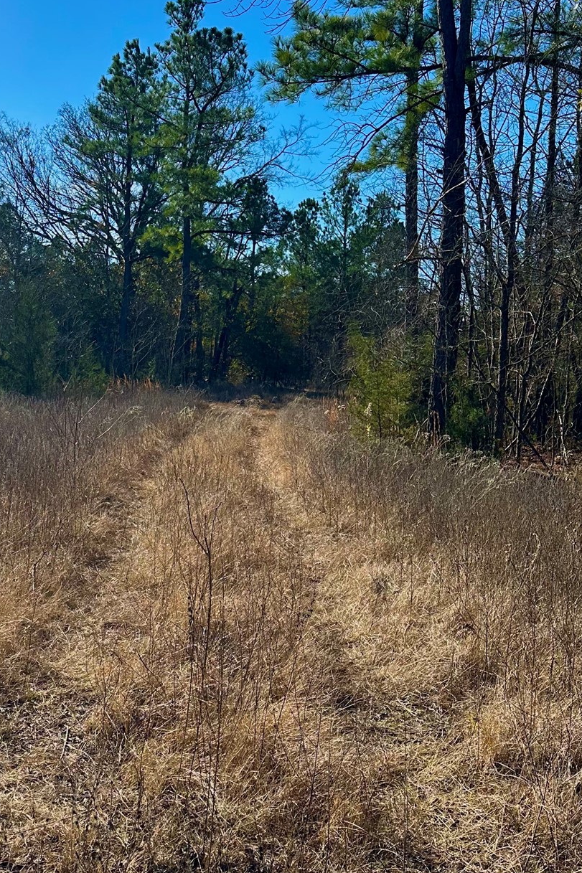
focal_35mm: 42
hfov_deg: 31.5
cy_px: 348
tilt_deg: +2.6
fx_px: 1019
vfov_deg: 46.1
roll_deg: -3.5
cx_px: 173
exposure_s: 1/4762
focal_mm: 6.86
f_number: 1.78
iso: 80
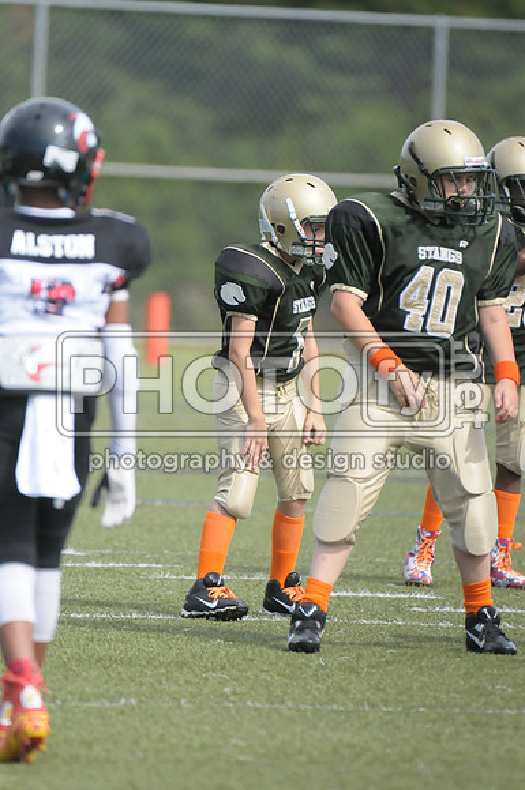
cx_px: 262
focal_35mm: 525
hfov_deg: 2.6
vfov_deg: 3.9
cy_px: 395
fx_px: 11518
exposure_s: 1/6400
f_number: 4
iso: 1600
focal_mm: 350
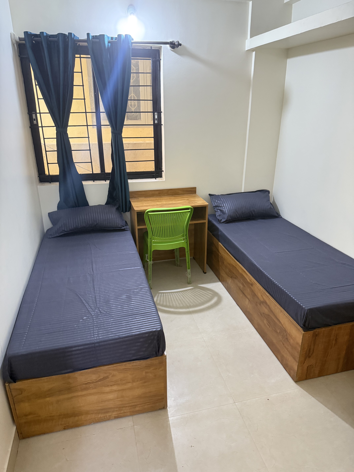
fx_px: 327
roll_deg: +0.1
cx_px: 177
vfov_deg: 71.6
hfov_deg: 56.8
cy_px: 236
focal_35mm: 24
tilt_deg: -21.5
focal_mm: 6.76
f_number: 1.78
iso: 640
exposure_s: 1/50
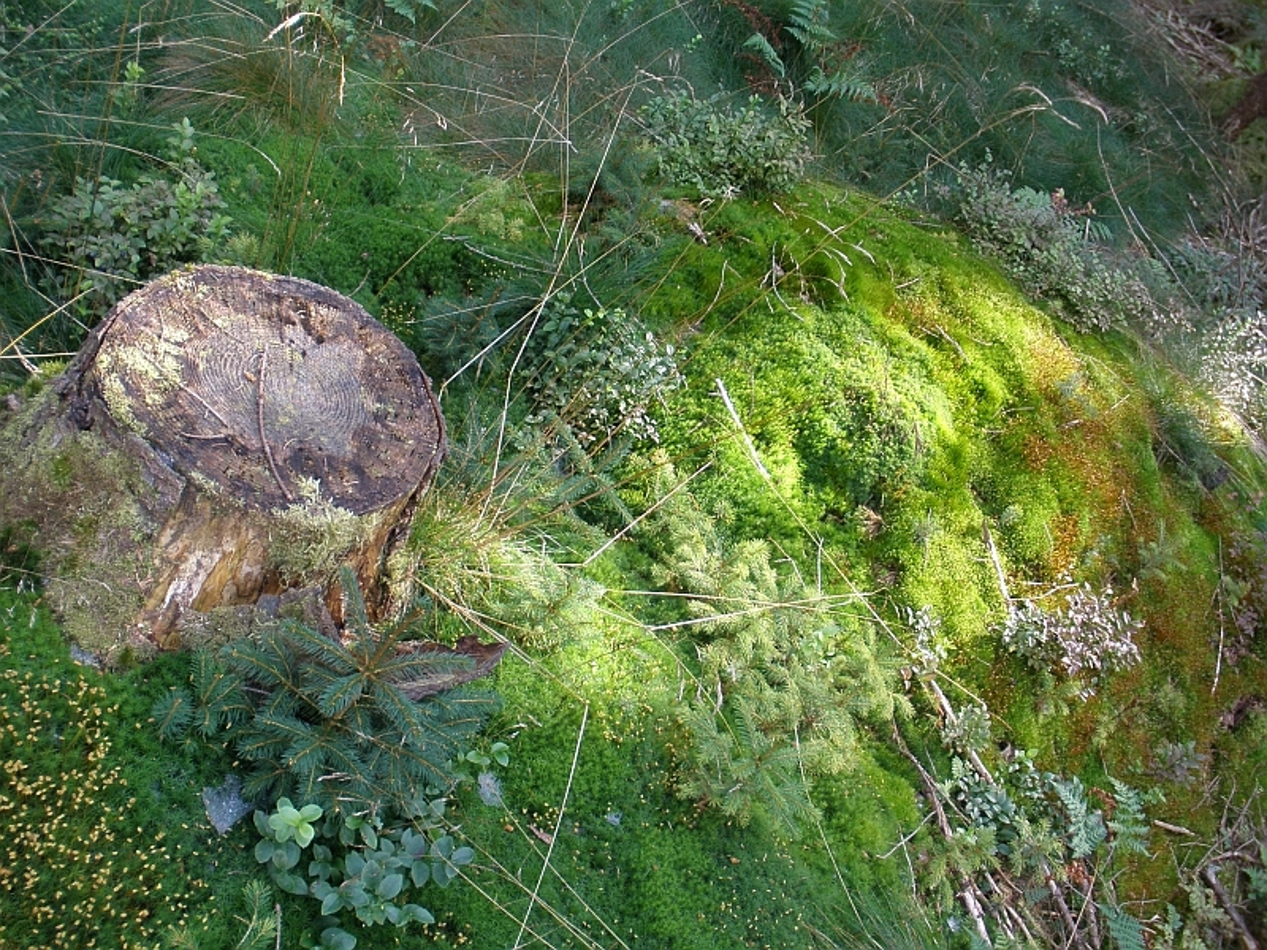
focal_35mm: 36
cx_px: 634
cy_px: 475
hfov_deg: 51.4
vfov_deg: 39.7
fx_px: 1318
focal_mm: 6.3
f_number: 3.5
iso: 80
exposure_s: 1/40
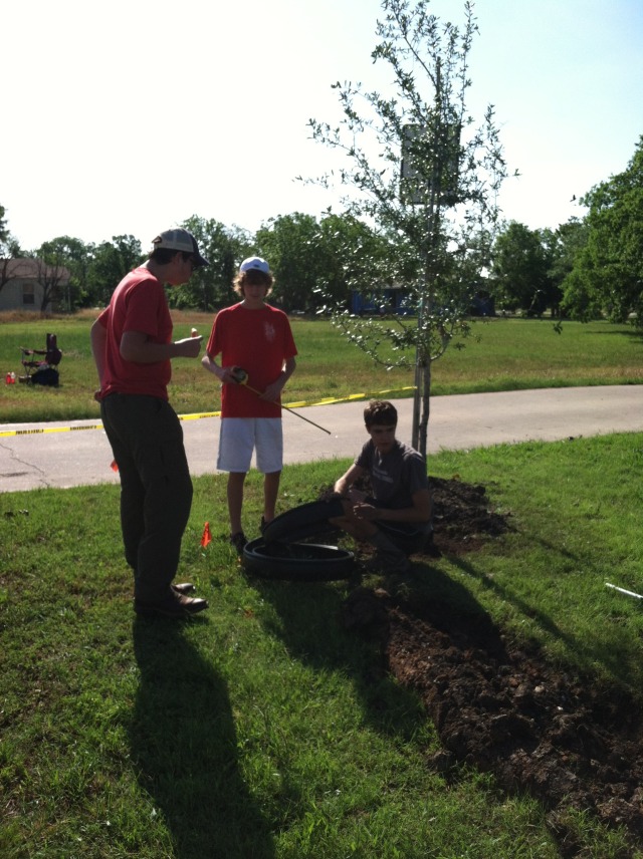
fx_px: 869
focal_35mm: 35
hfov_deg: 40.6
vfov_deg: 52.7
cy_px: 430
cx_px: 322
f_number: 2.8
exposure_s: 1/1154
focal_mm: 3.85
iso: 80
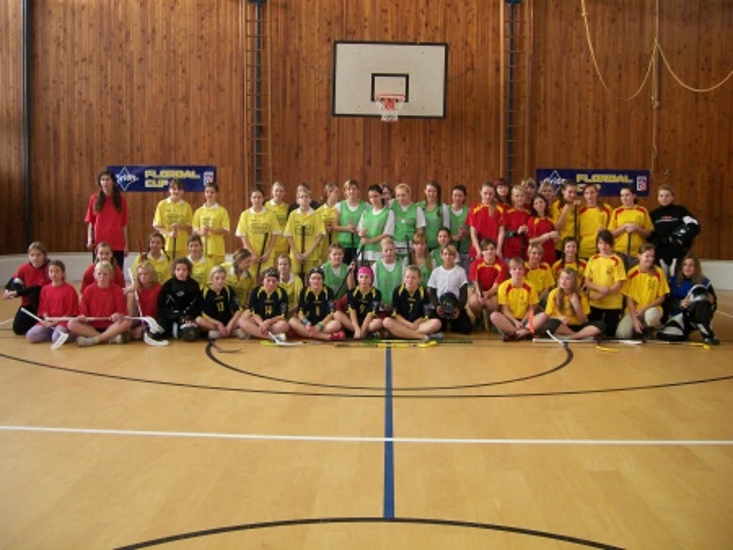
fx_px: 742
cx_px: 366
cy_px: 275
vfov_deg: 40.7
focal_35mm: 35
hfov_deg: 52.6
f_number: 2.8
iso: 140
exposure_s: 1/64
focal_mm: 5.8
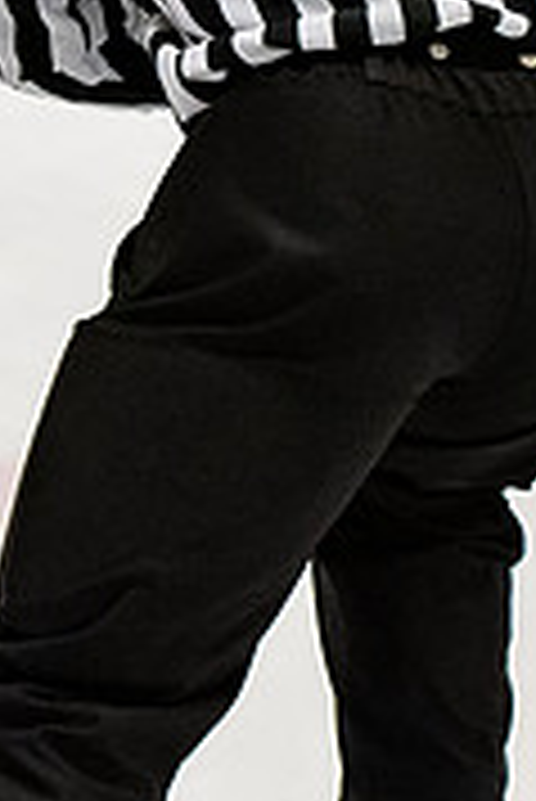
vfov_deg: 3.5
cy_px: -257
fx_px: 13195
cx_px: 227
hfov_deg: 2.3
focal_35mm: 592
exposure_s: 1/800
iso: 2000
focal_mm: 95
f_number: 3.2
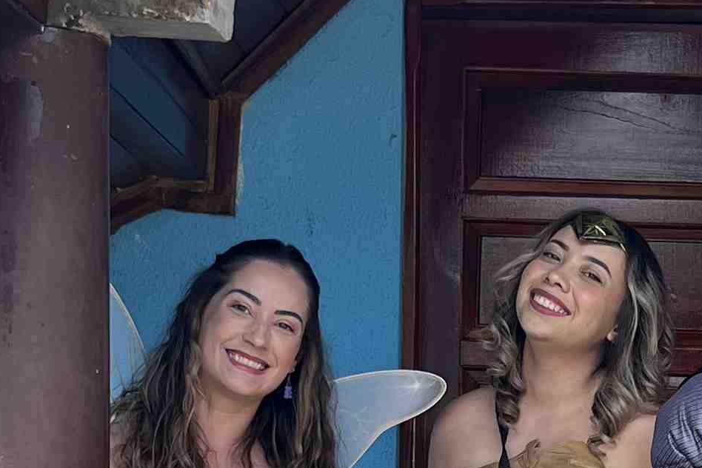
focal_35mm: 115
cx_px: 594
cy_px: 566
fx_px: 2242
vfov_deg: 11.7
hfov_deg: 17.6
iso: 50
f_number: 1.6
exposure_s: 1/418
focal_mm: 5.1
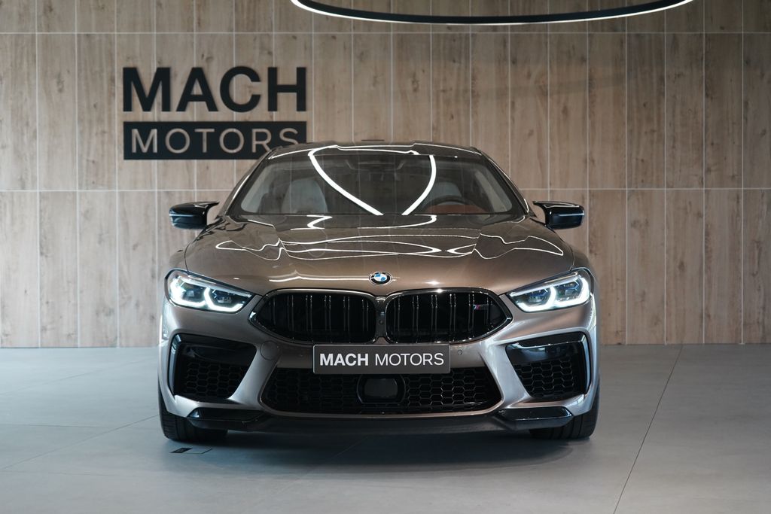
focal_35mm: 66
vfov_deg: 20.6
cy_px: 257
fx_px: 1414
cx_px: 386
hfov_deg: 30.5
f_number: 5.6
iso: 2500
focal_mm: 66
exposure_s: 1/160
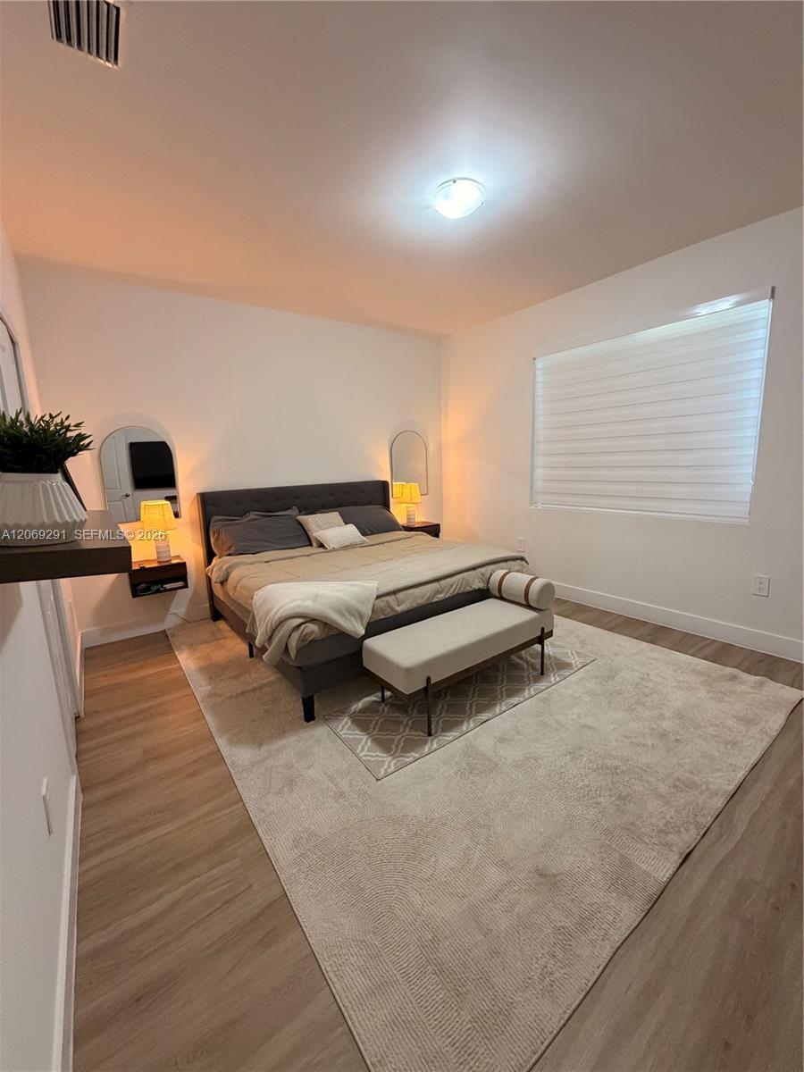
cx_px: 402
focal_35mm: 14
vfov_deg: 102.1
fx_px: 434
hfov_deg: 85.7
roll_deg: +2.2
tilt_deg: -10.3
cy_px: 536
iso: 320
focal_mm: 2.22
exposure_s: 1/60
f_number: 2.2
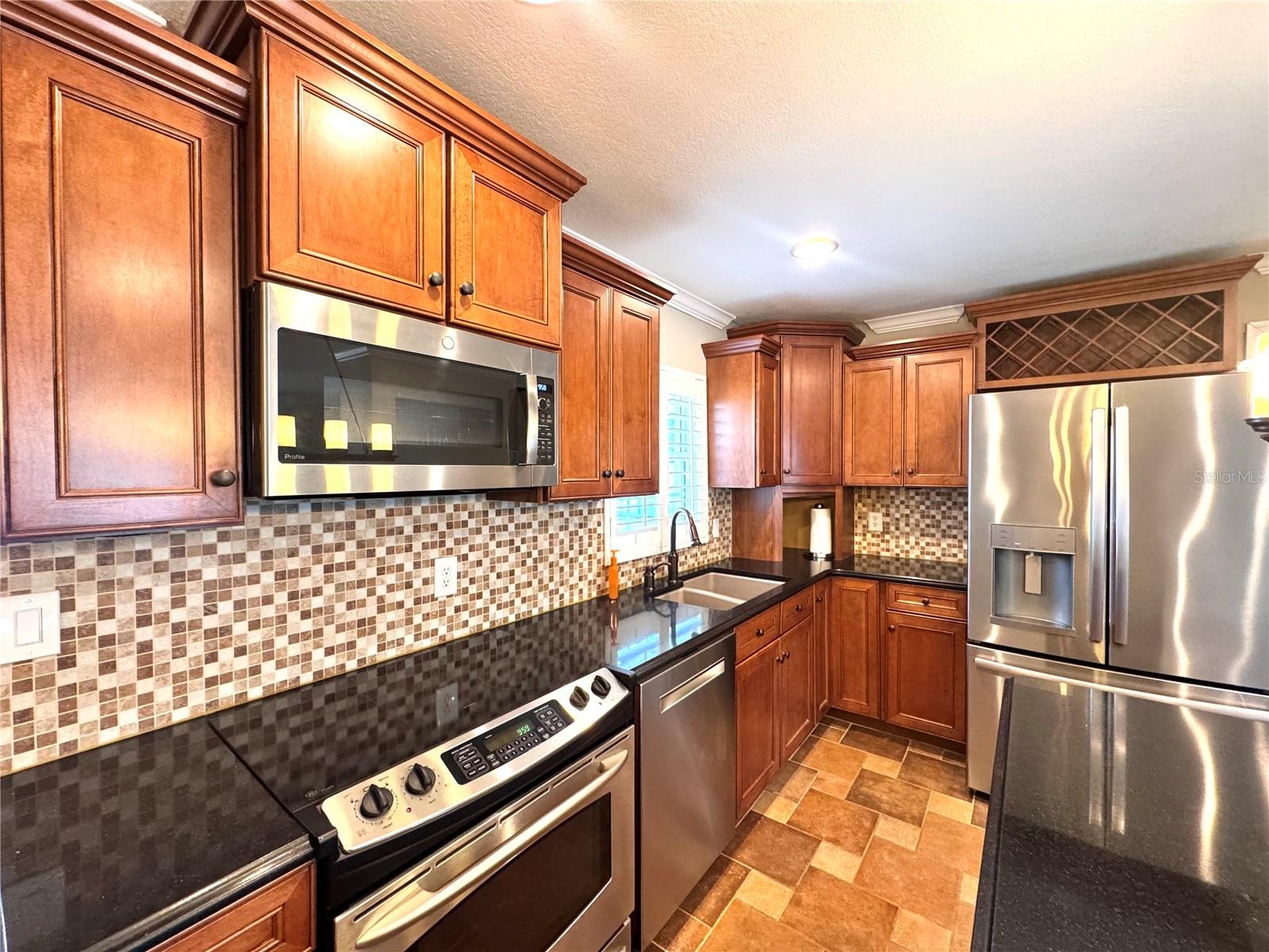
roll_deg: -0.1
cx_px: 634
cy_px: 476
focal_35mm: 14
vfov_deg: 85.7
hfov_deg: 102.1
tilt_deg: -1.7
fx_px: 513
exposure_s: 1/60
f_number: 2.2
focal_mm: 2.22
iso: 400
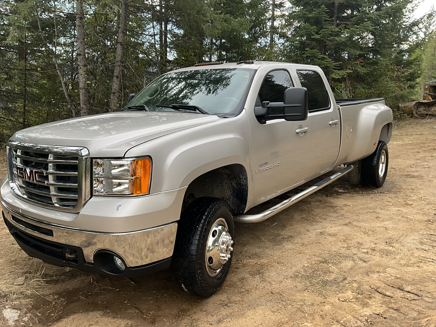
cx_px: 218
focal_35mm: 29
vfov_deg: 48.2
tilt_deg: -11.5
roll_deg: -2.8
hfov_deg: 61.7
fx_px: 365
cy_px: 164
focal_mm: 3
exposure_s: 1/122
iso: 40
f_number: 1.8
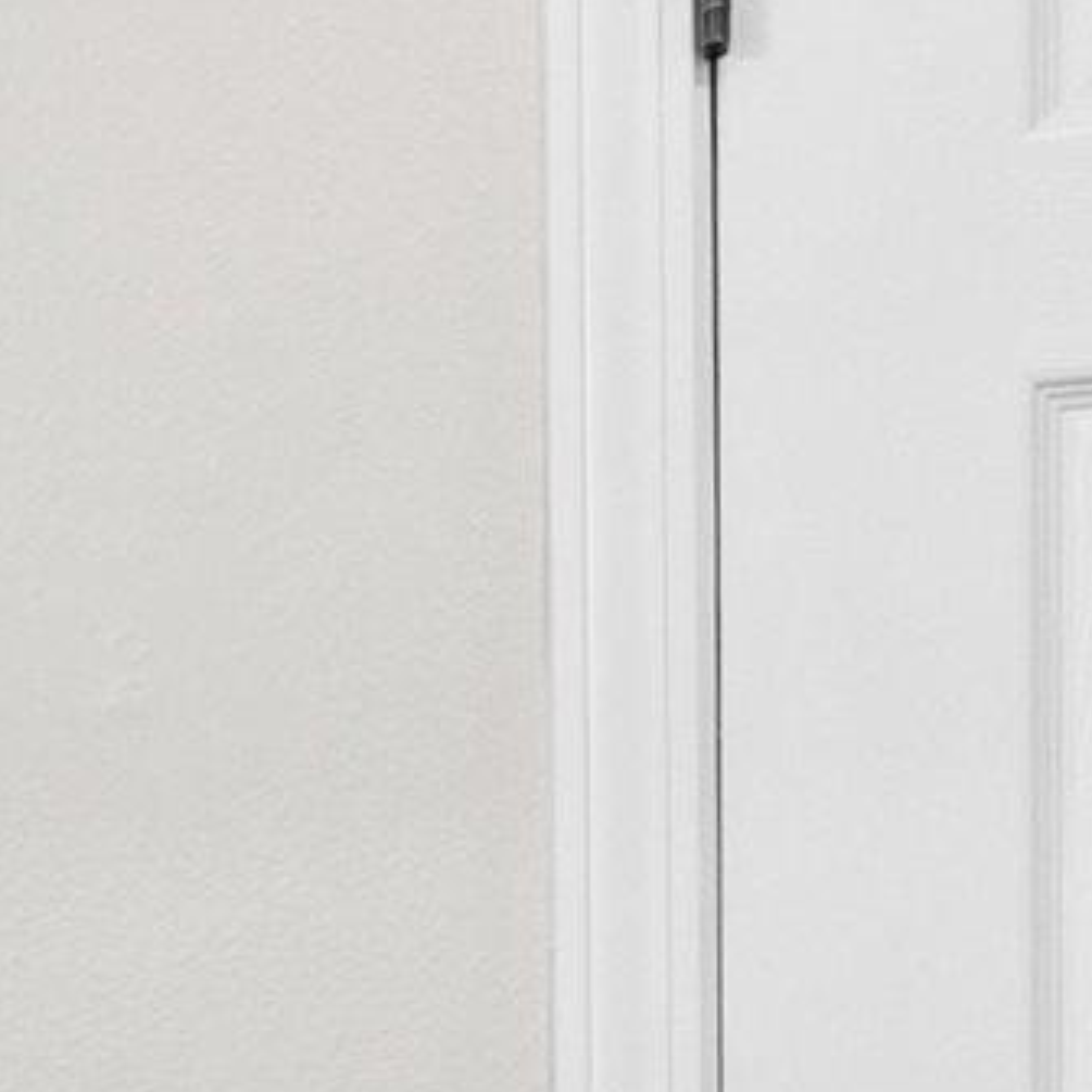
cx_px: -1672
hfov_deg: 11.7
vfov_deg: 14.1
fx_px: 4176
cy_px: 1550
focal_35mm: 117
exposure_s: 1/1.67
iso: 400
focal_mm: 10
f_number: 8
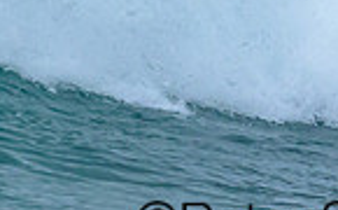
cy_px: -291
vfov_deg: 0.3
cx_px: 181
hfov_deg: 0.5
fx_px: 41096
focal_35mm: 4470
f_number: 6.3
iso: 1800
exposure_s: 1/3200
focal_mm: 800
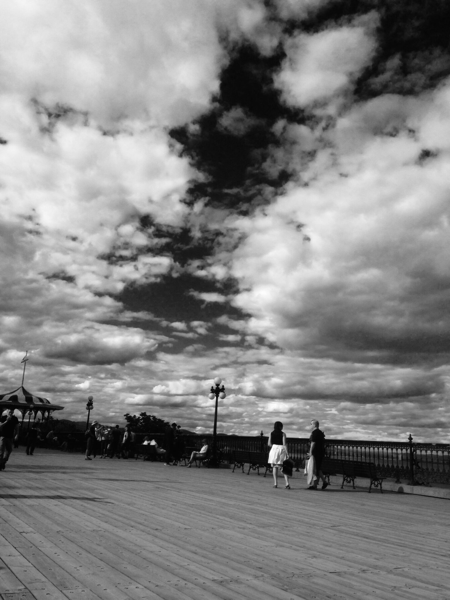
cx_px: 225
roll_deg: -2.7
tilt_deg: +13.5
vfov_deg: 55.4
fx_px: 572
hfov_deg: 42.9
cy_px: 300
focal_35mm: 33
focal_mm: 4.12
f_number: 2.4
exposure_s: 1/2262
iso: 50
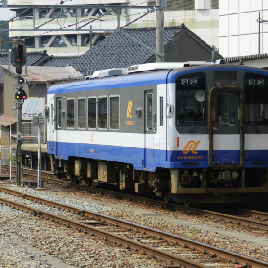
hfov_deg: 10.2
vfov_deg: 10.2
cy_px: 134
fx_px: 1507
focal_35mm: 172
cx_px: 158
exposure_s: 1/800
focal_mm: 25.7
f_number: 5.1
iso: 160
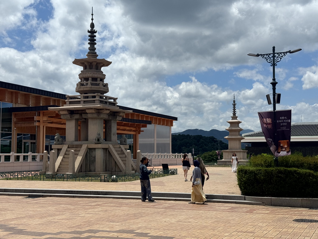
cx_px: 159
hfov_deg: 39.7
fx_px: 441
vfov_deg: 30.3
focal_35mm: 48
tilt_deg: +6.1
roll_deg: -0.2
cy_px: 120
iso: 64
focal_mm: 6.76
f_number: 1.78
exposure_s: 1/10526
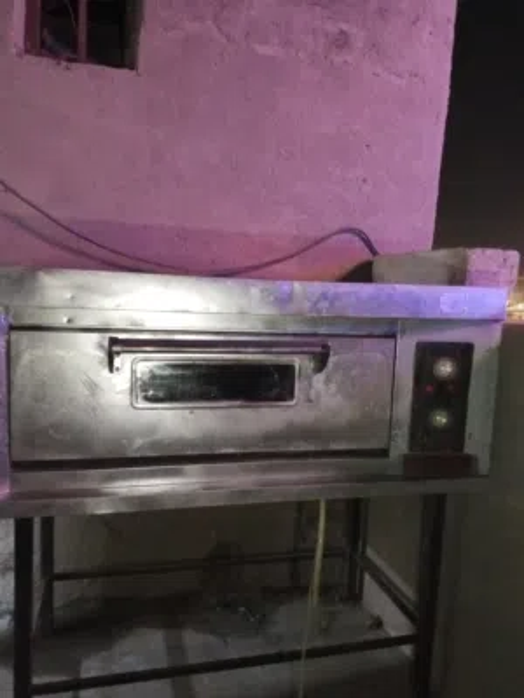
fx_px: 464
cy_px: 349
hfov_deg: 58.9
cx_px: 262
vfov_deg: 73.9
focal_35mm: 23
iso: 4942
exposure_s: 1/20
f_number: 1.6
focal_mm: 4.09
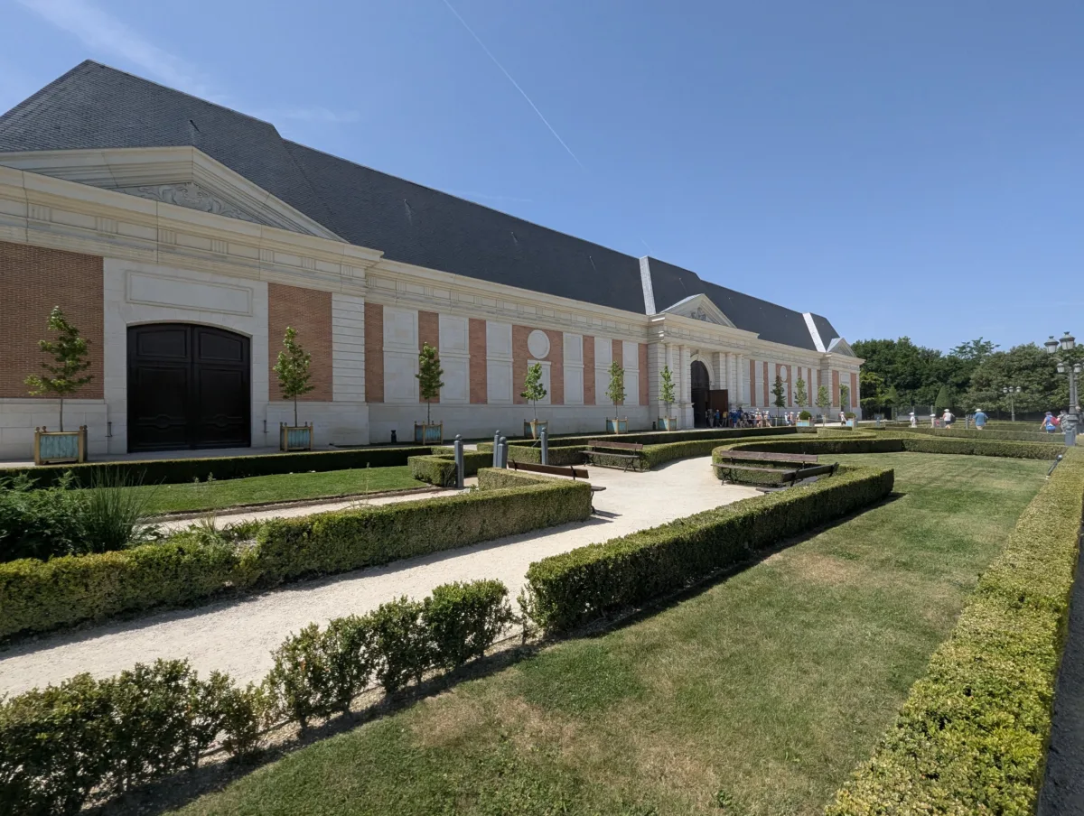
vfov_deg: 90.1
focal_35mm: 13
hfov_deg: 106.1
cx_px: 542
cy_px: 408
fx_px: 408
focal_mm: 1.95
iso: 41
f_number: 2.2
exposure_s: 1/1969
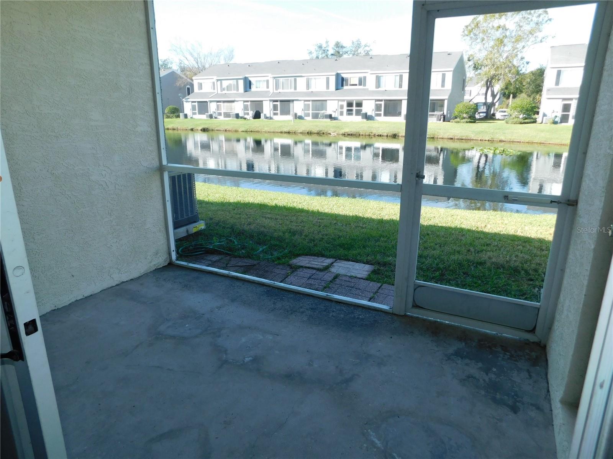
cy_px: 230
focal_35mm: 23
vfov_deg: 58.9
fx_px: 407
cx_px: 306
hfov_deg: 73.9
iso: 125
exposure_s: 1/250
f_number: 3
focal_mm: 4
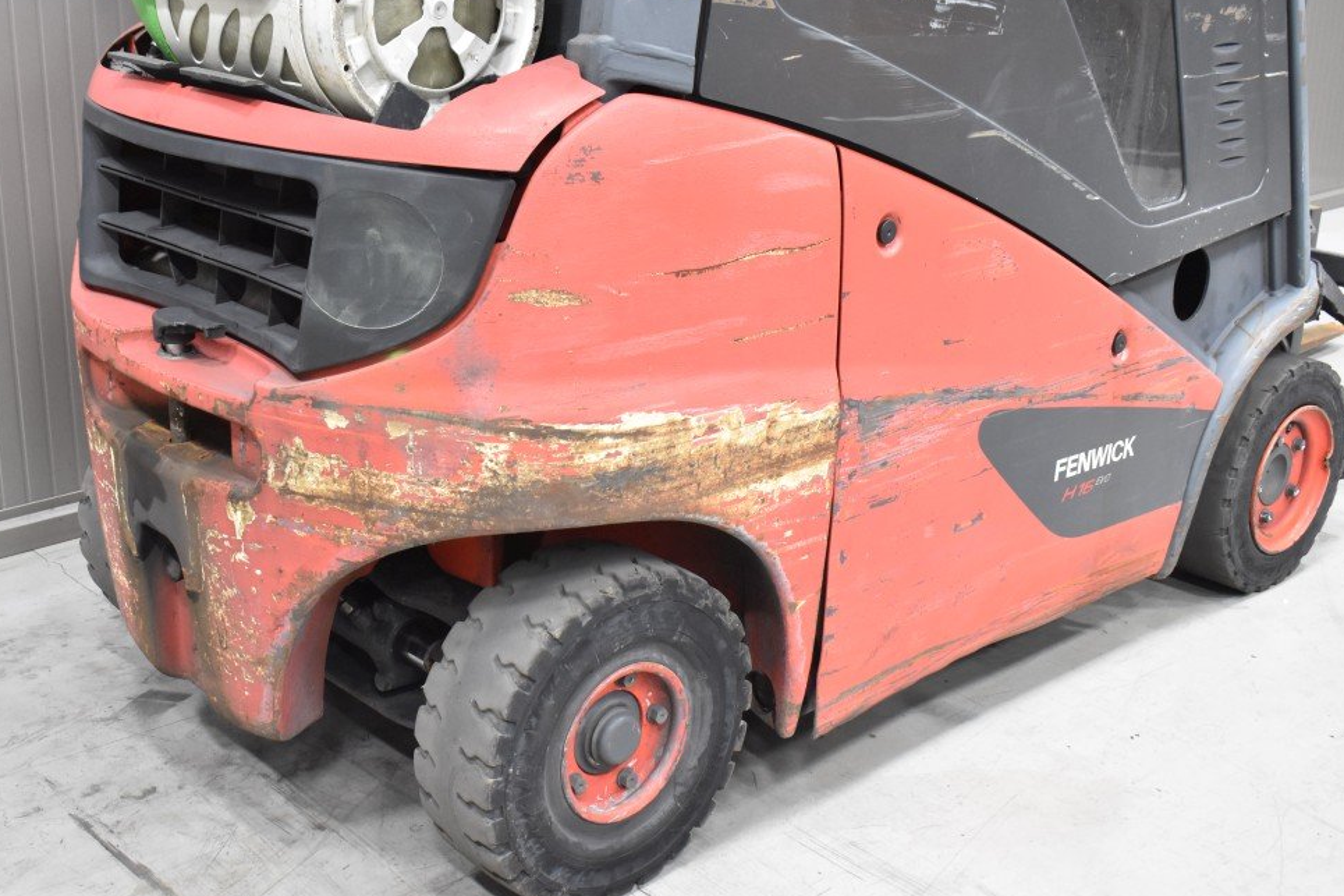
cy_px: 449
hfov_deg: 42.0
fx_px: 1740
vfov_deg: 28.9
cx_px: 528
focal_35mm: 47
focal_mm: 25
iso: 1600
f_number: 5
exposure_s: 1/20
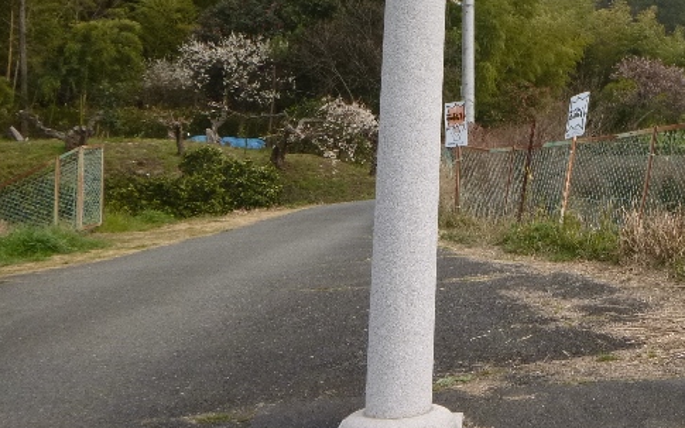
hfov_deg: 34.2
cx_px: 626
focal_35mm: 56
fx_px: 1045
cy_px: 42
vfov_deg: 22.6
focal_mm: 4.5
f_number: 3.9
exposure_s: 1/400
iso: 100
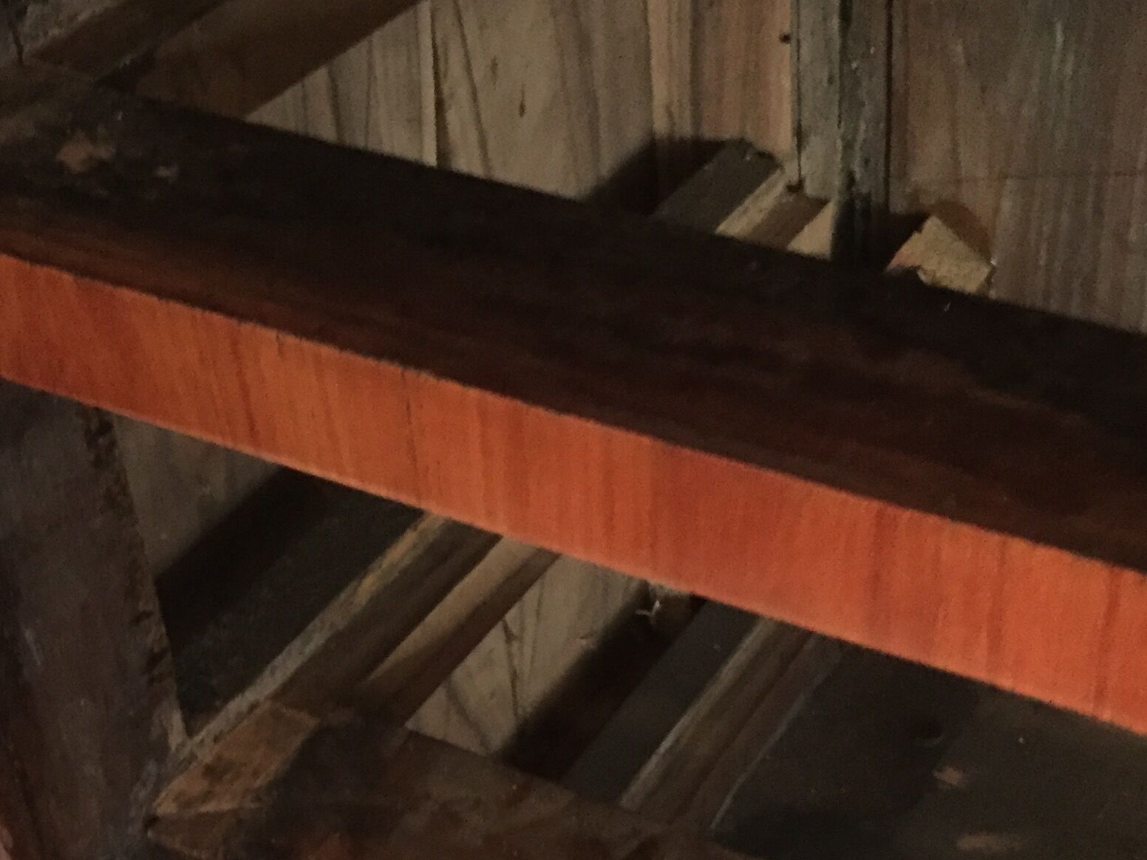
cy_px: 559
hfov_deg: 31.6
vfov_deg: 23.9
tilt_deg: -38.8
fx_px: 2021
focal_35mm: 61
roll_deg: +1.4
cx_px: 680
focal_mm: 4.15
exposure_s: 1/17
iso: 500
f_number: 2.2
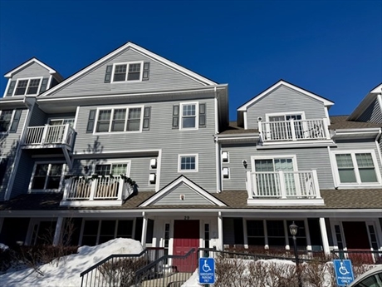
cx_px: 191
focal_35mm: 24
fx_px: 265
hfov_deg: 71.6
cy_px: 144
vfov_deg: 56.8
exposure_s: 1/14286
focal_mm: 6.76
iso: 80
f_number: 1.78
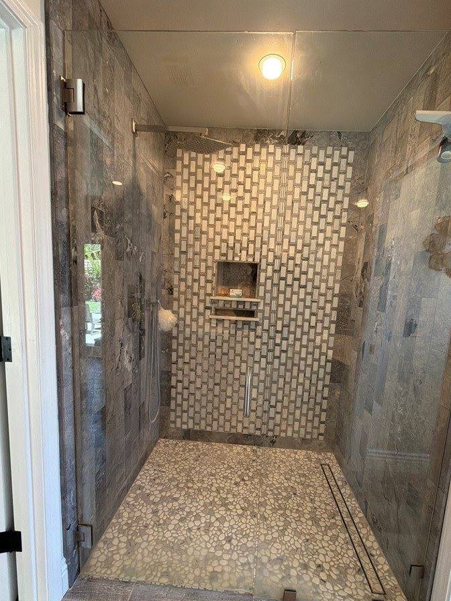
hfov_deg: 78.1
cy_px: 323
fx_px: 278
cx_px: 236
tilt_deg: -7.9
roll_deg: -2.7
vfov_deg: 94.3
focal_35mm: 16
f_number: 2.2
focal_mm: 2.22
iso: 200
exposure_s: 1/60
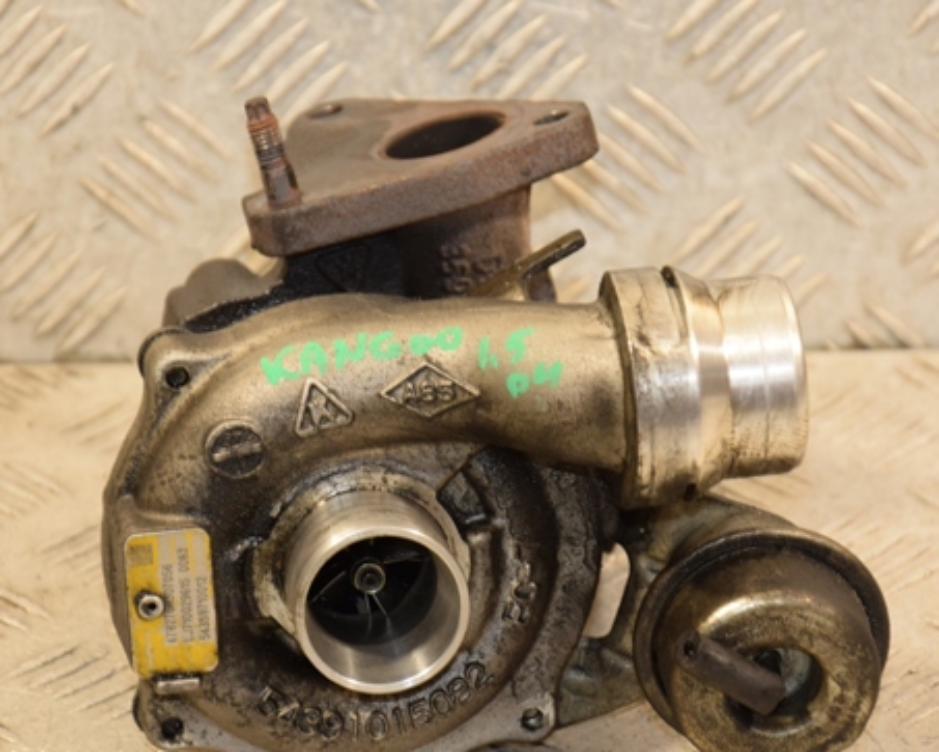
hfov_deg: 9.3
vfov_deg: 7.4
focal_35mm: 209
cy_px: 389
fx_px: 5803
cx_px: 431
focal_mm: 105
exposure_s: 1/100
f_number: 5.6
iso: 800
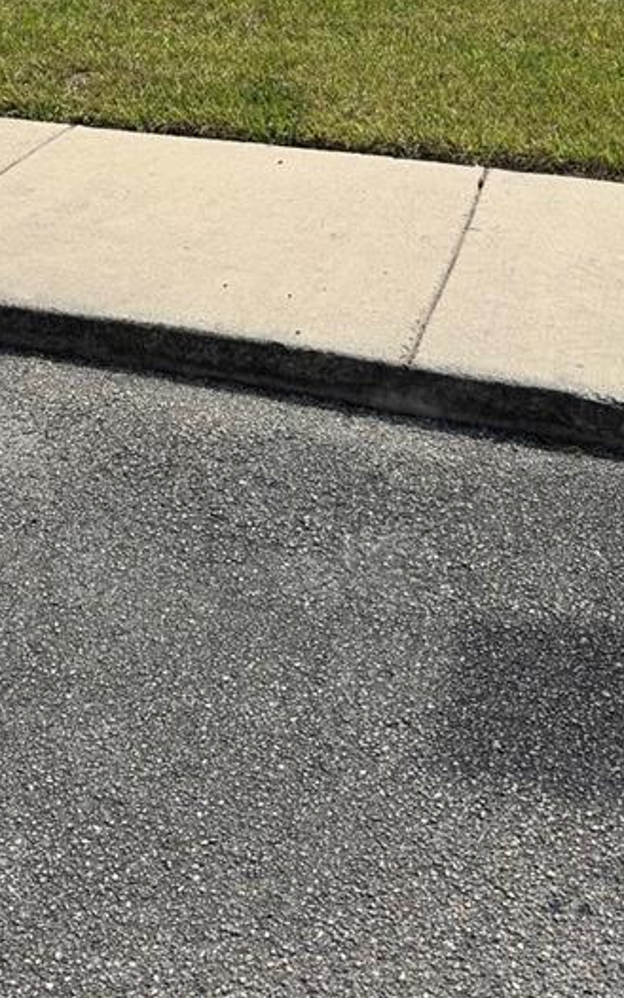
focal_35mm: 58
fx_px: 1577
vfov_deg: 32.1
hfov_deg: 22.2
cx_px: 148
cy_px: -25
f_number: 1.78
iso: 80
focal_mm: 6.76
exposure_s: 1/7092
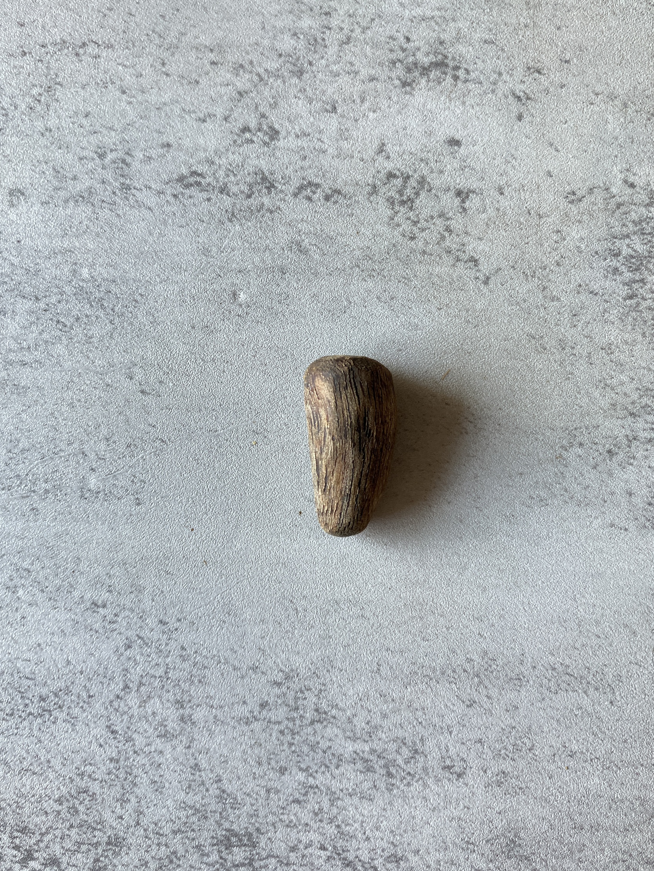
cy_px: 415
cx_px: 334
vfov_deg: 59.9
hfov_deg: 46.8
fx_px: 756
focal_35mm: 30
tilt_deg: -89.0
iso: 125
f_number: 1.8
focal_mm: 3.99
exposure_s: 1/60
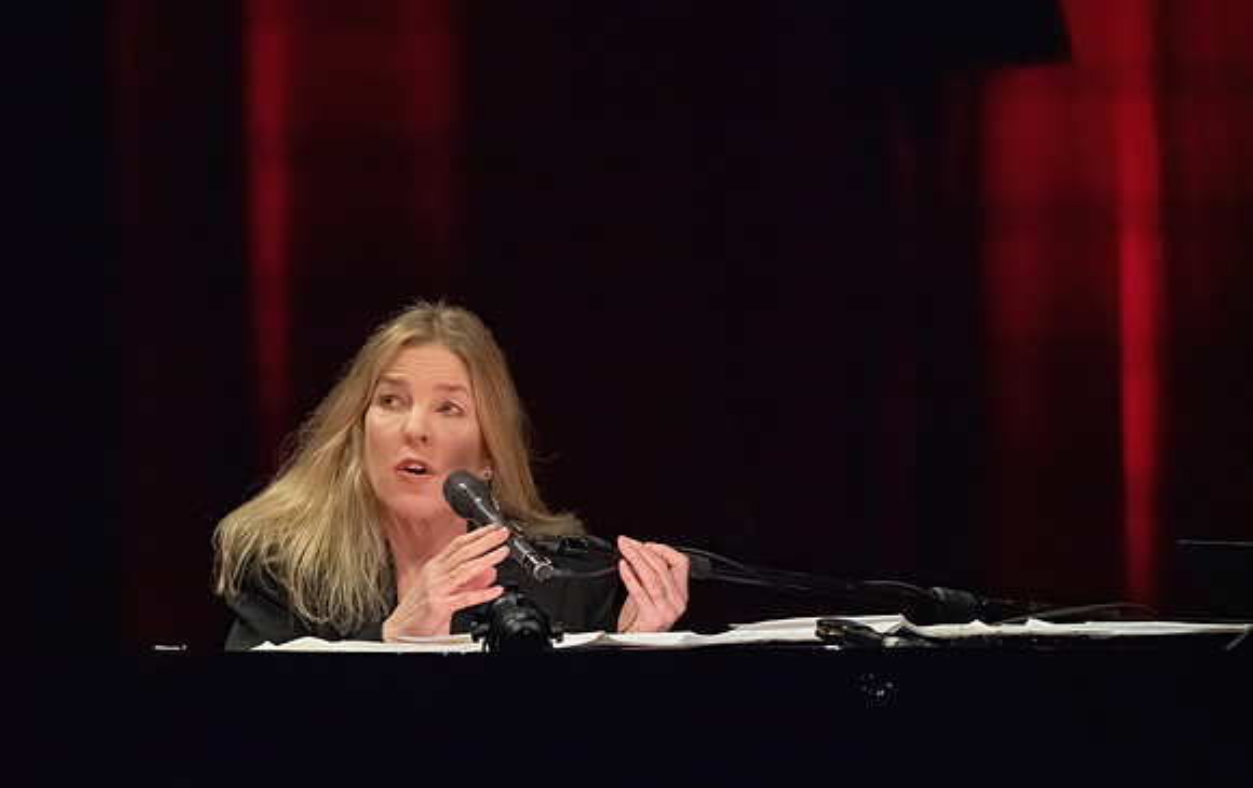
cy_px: 464
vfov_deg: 2.5
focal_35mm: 536
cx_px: 428
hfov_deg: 3.9
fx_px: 18329
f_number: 8
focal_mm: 400
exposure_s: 1/320
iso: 25600
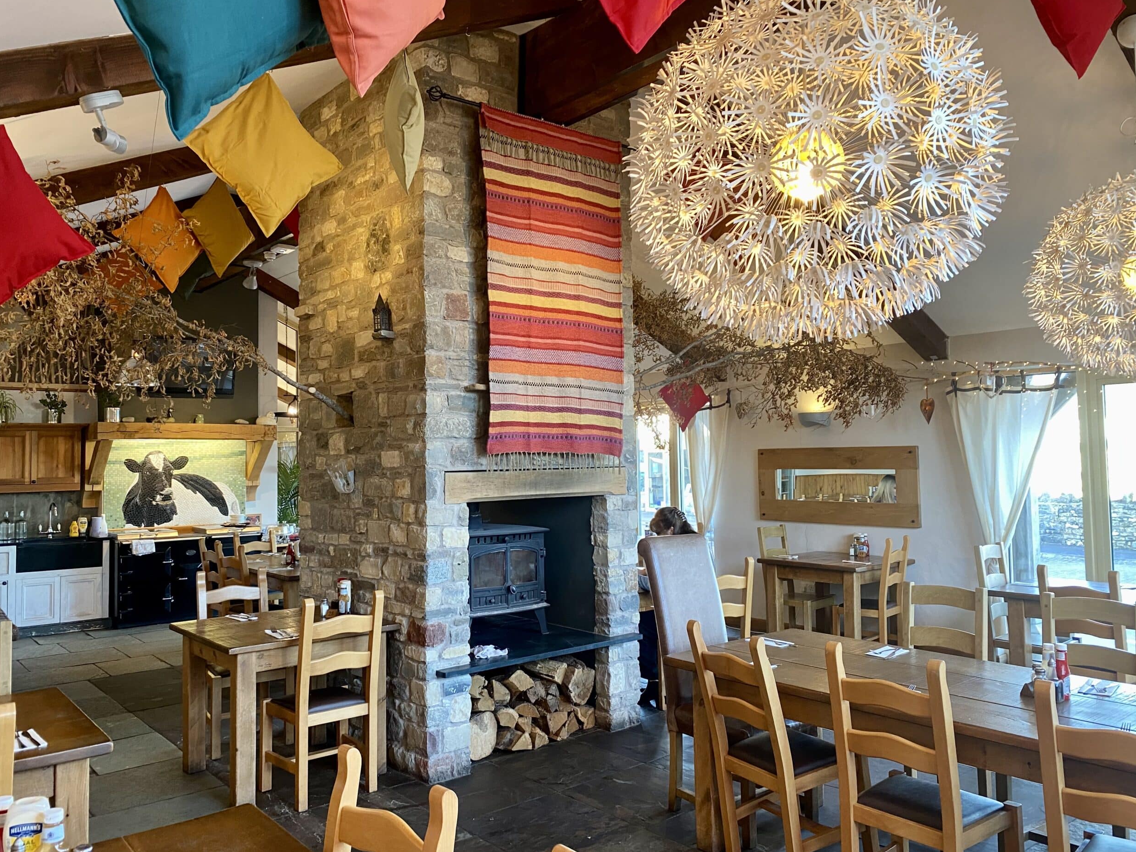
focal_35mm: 27
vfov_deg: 51.4
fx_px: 886
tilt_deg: +1.5
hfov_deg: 65.3
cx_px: 566
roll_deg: +0.6
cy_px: 423
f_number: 1.8
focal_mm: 4.25
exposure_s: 1/50
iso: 200
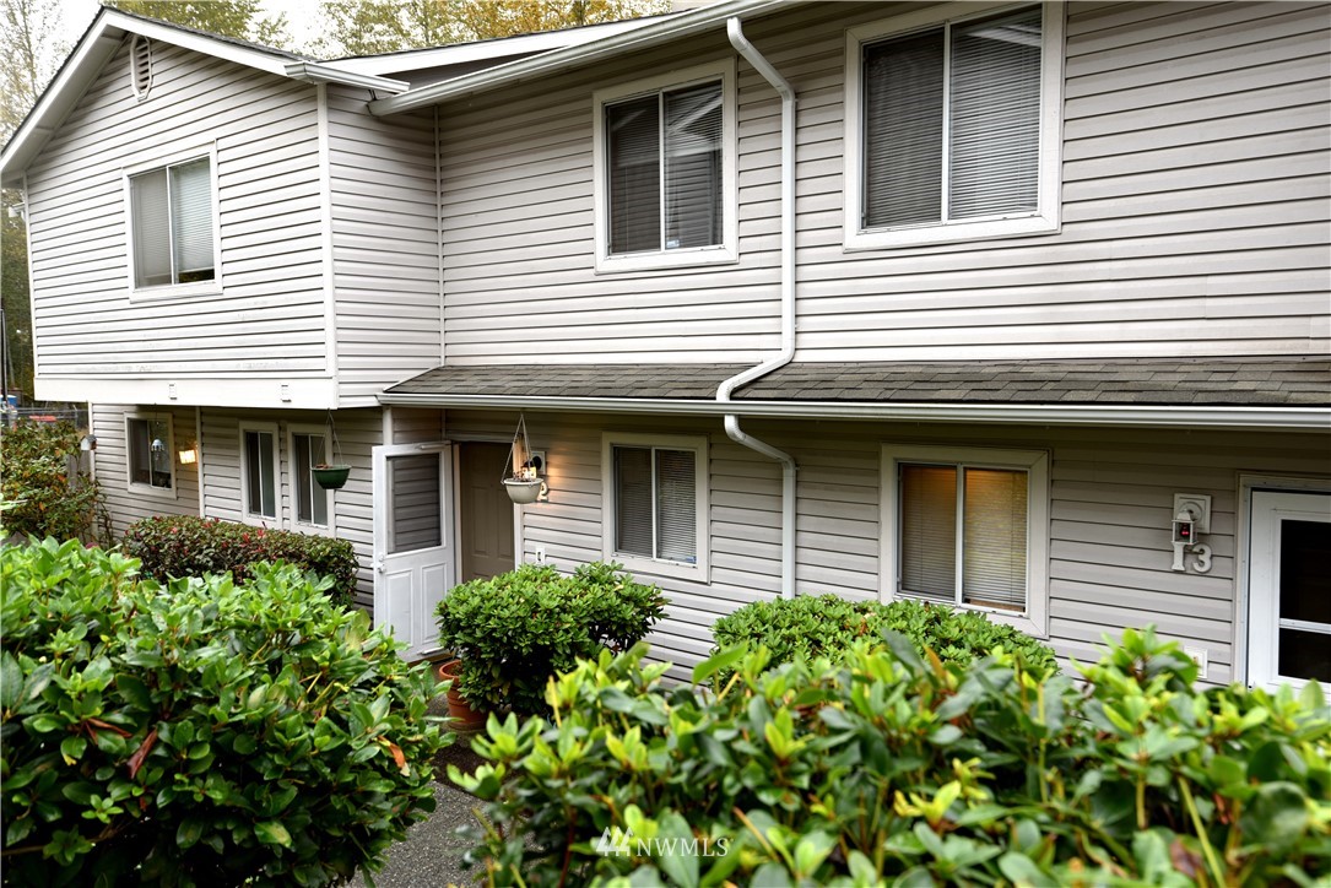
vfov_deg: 45.0
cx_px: 666
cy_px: 444
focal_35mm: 29
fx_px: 1072
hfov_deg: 63.6
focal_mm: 29
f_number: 5
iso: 400
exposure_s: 1/100
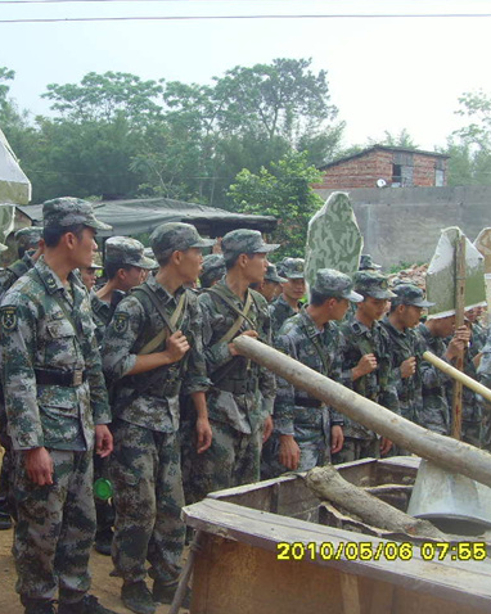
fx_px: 927
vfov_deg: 36.7
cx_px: 148
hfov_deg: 29.4
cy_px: 307
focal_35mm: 51
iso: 80
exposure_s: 1/125
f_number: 3.5
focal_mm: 6.6
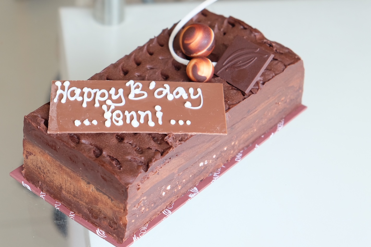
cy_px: 124
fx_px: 783
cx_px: 186
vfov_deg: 17.9
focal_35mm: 76
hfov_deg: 26.7
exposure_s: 1/45
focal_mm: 50.5
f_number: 4
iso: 400
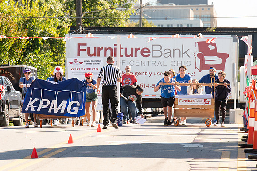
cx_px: 118
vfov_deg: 5.3
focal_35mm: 257
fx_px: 1832
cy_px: 86
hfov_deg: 8.0
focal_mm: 200
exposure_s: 1/800
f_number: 7.1
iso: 640
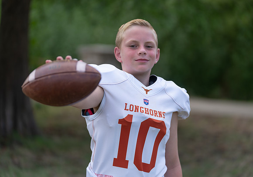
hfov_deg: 15.9
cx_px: 135
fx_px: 905
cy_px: 87
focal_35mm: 127
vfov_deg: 11.2
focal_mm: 121
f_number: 2.8
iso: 100
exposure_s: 1/400
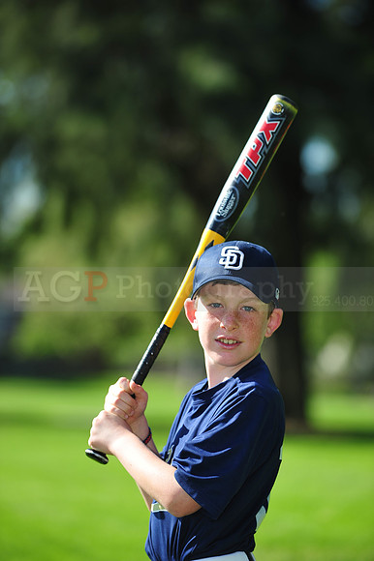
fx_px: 3120
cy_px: 280
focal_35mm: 200
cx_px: 187
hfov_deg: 6.9
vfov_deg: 10.3
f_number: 4.5
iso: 200
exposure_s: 1/800
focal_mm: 200
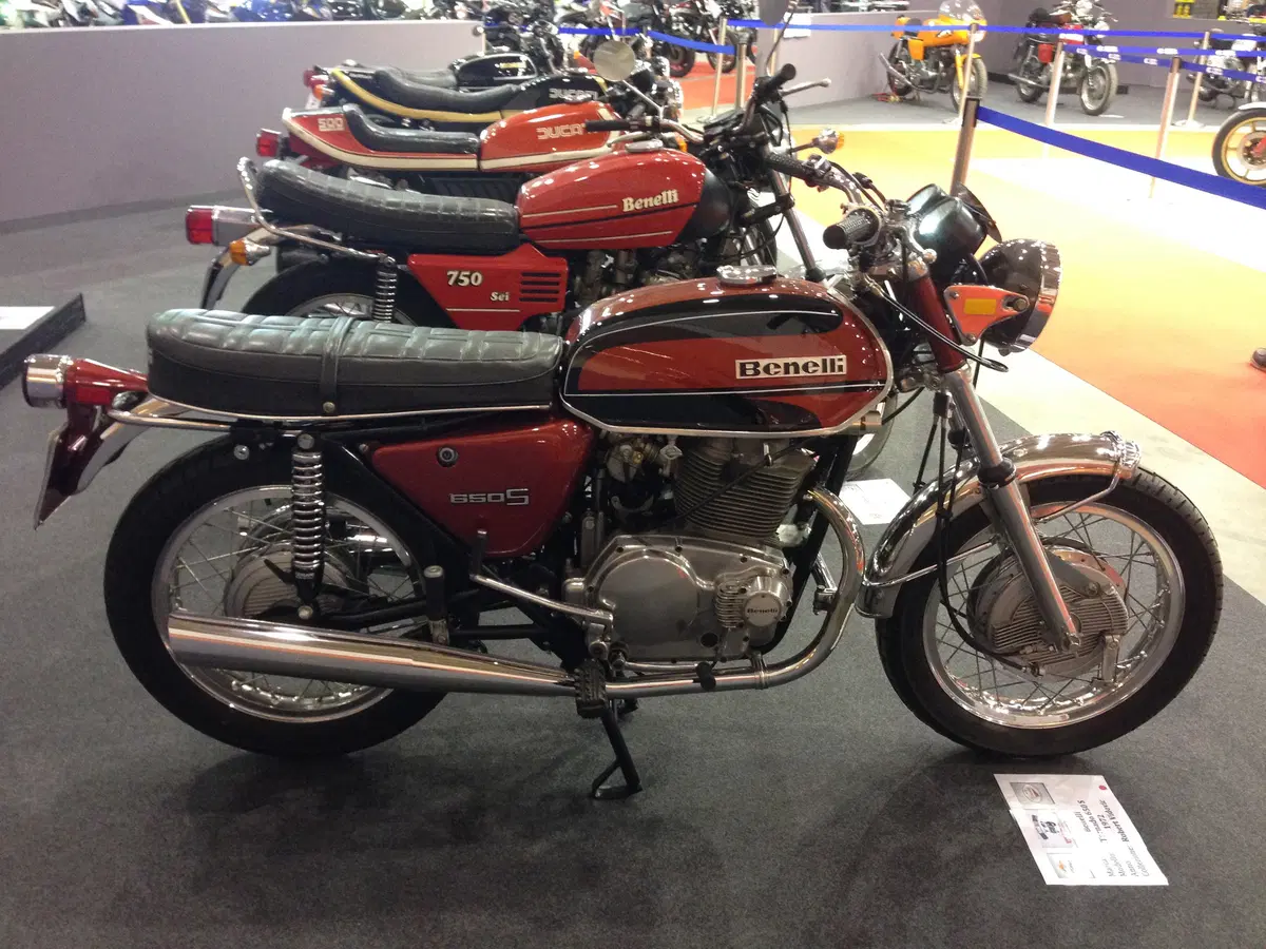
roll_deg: -0.6
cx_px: 633
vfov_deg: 42.9
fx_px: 1207
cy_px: 474
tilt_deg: -25.2
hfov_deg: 55.4
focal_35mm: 33
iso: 320
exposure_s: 1/20
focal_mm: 4.12
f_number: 2.4
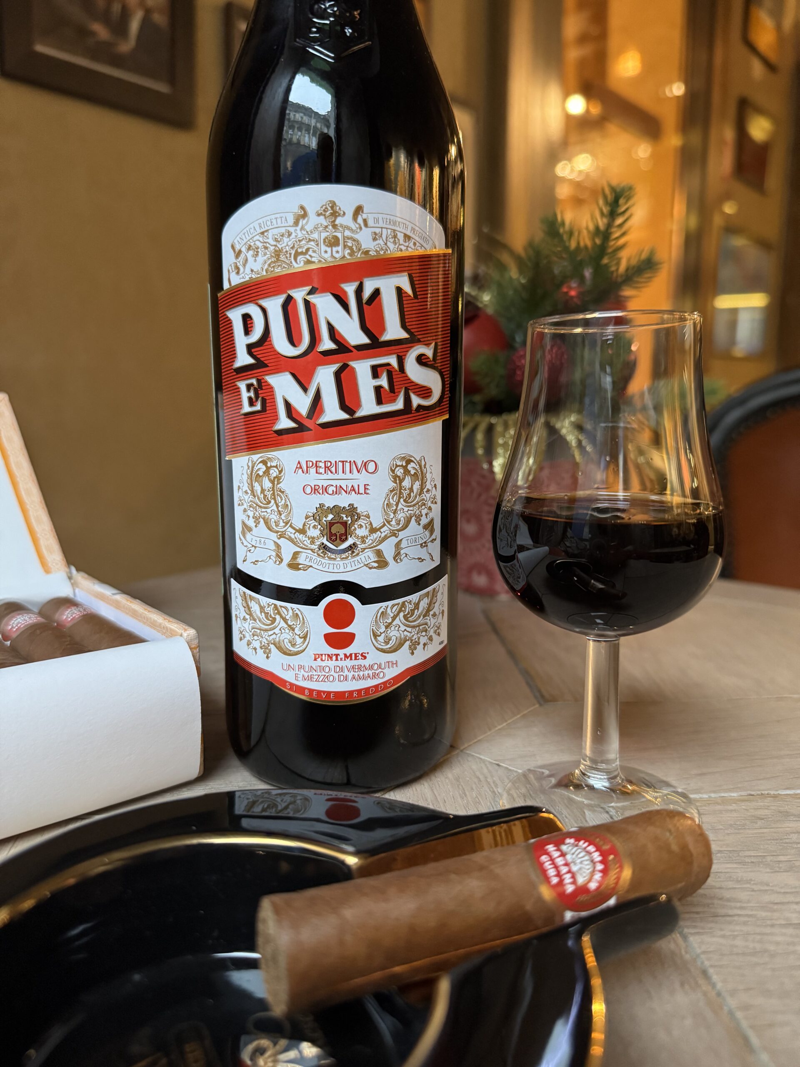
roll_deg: -0.5
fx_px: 740
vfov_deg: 71.6
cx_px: 400
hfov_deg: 56.8
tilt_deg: -10.6
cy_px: 534
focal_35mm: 24
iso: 800
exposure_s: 1/41
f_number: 1.78
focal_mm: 6.76
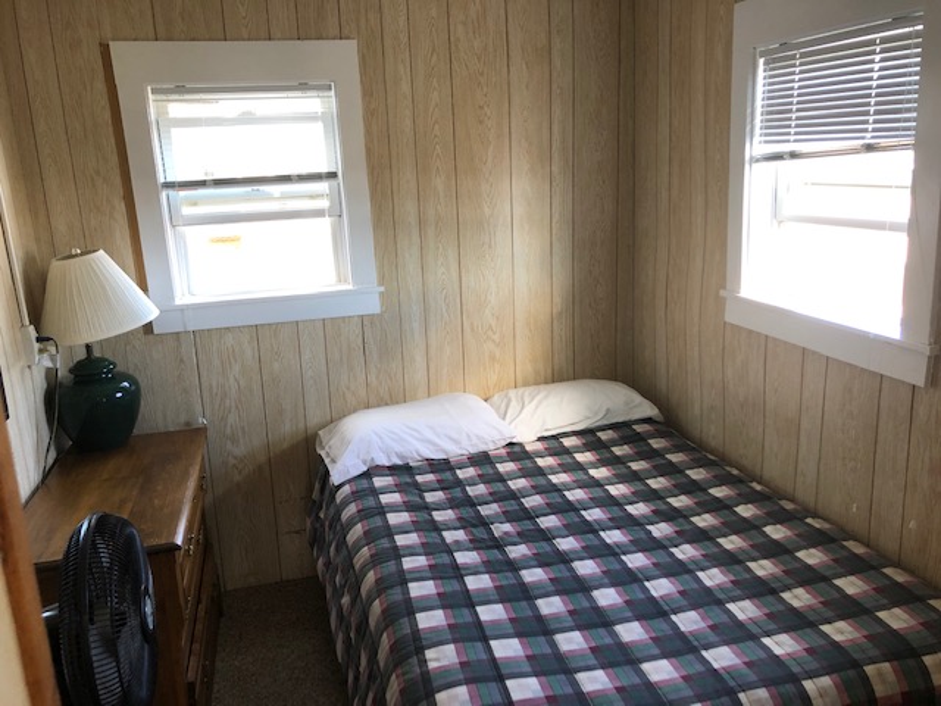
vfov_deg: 49.7
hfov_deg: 63.4
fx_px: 761
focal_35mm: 28
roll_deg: +3.3
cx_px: 470
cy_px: 353
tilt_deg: -13.6
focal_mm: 3.99
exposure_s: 1/20
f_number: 1.8
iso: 40
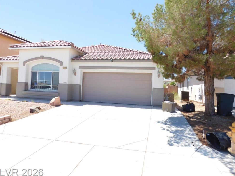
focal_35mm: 24
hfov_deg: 71.6
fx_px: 163
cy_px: 88
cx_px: 120
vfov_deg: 56.8
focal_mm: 4
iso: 125
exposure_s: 1/800
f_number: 3
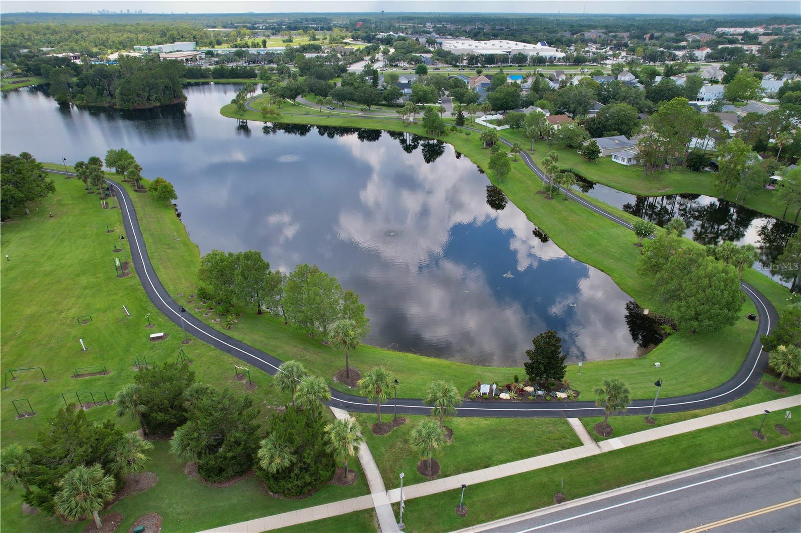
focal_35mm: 22
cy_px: 266
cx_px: 400
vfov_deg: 57.2
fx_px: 489
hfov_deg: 78.6
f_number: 2.8
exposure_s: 1/800
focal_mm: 8.38
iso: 100
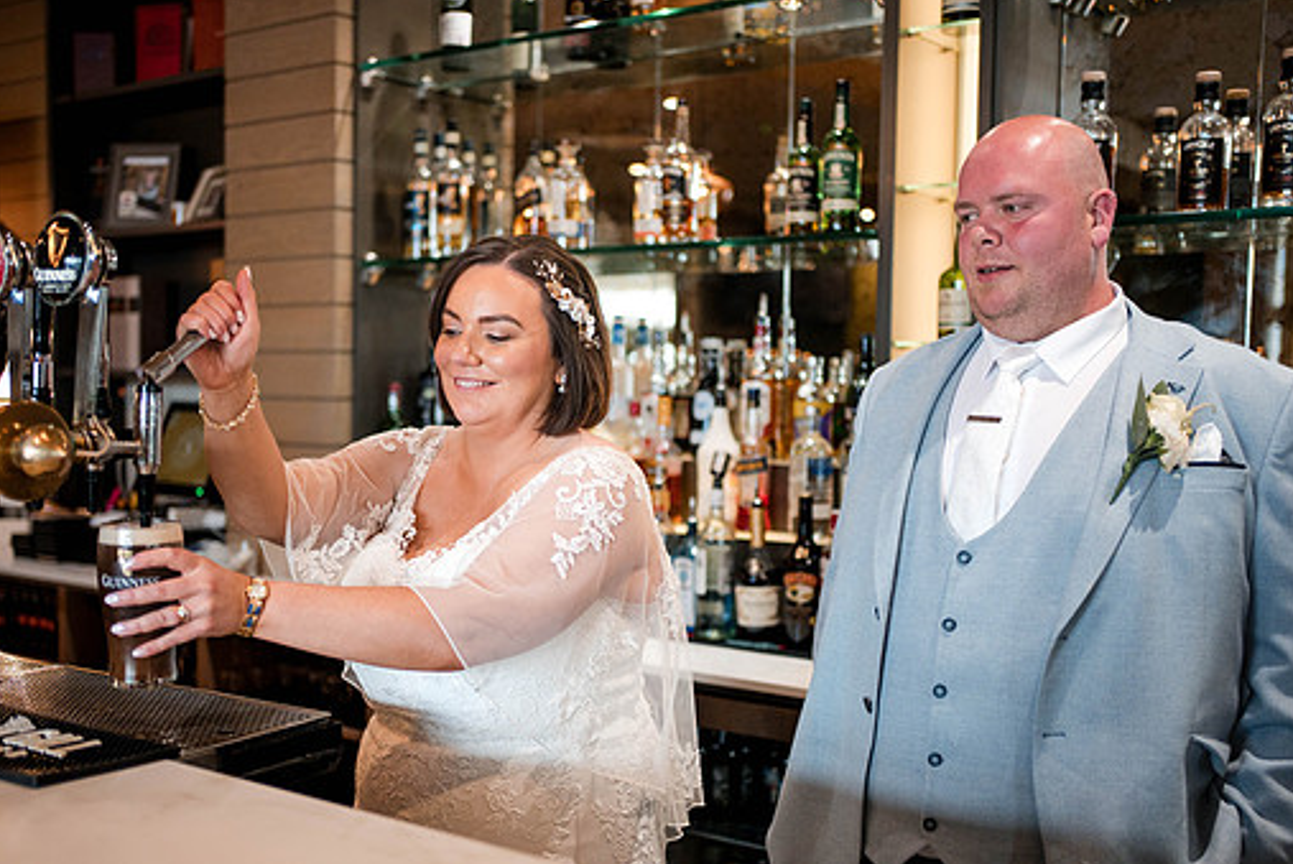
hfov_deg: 48.4
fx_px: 1438
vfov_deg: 33.4
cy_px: 478
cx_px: 617
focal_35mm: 40
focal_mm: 35
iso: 2000
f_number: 1.8
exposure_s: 1/500
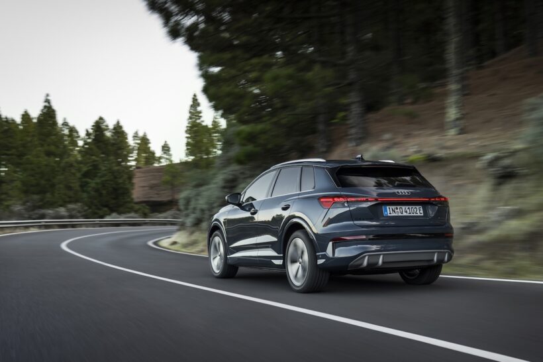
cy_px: 181
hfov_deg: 58.7
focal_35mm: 32
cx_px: 272
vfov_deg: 41.1
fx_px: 482
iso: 200
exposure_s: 1/25
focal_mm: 32
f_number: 4
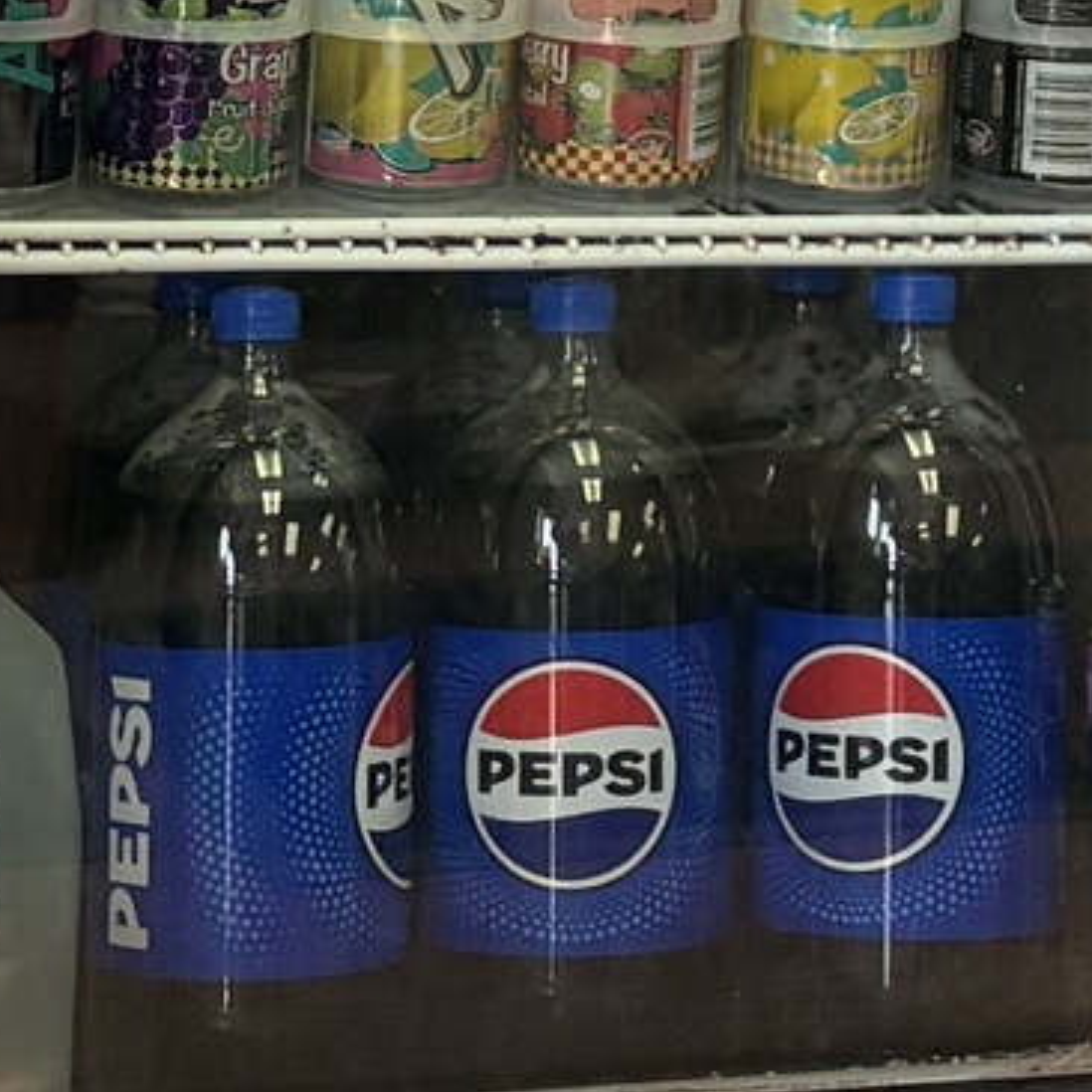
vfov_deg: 8.8
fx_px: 6888
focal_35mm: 193
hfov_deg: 9.1
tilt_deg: -2.2
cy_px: -719
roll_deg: -0.7
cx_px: 668
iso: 125
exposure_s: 1/154
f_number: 1.6
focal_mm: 5.96
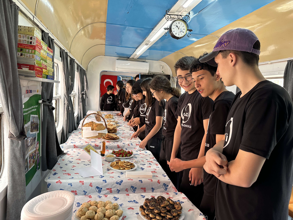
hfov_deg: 71.6
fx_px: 203
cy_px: 110
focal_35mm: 24
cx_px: 146
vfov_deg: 56.8
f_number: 1.78
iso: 125
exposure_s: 1/121
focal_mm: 6.86
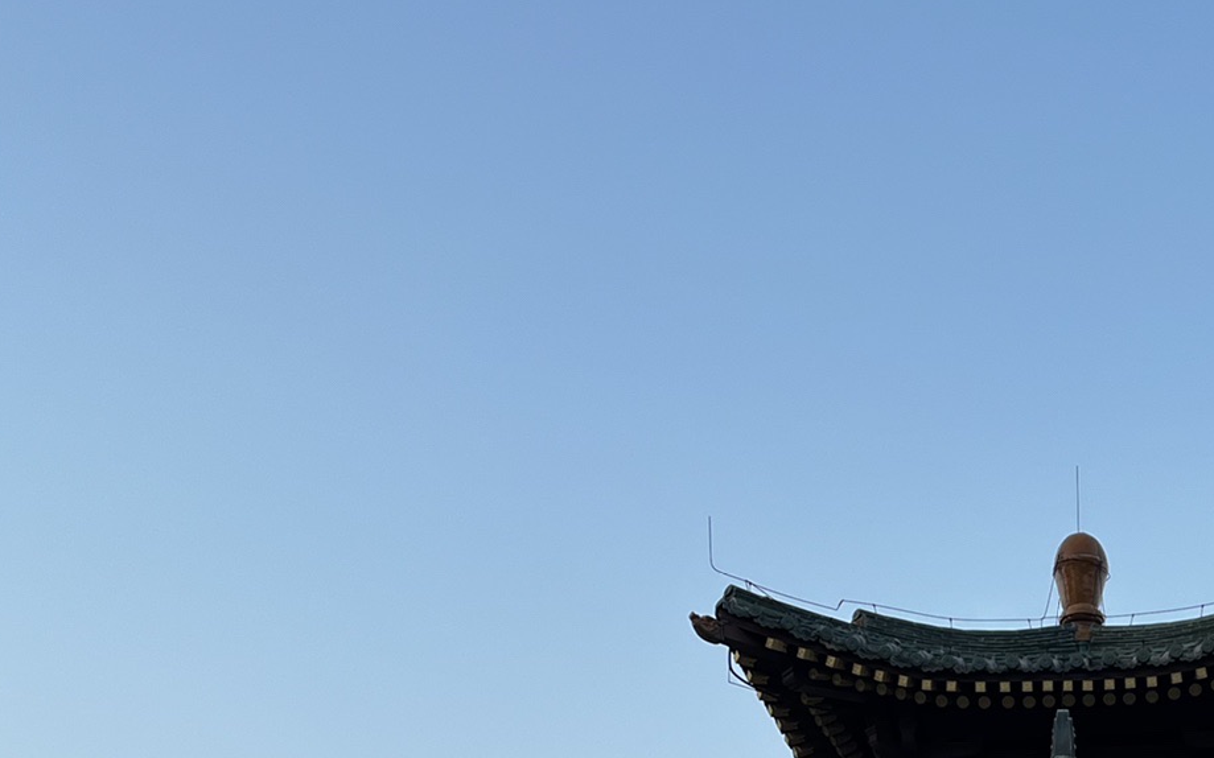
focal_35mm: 60
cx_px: 1037
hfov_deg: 32.7
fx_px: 1985
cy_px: 893
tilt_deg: +18.1
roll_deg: +1.6
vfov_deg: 20.3
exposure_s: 1/247
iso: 40
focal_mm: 5.1
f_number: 1.6
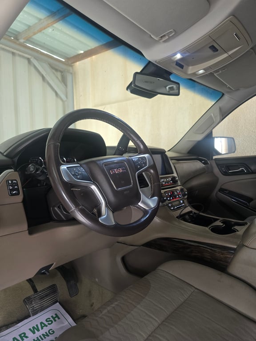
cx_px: 128
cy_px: 170
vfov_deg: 73.9
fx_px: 227
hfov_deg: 58.9
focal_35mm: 23
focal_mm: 6.3
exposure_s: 1/100
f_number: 1.7
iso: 320
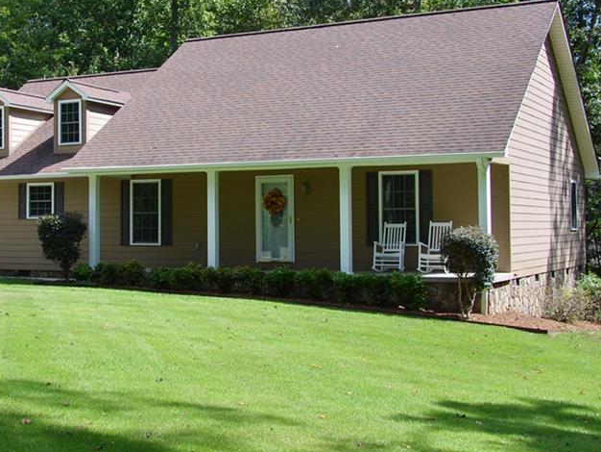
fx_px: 1021
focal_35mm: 59
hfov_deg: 32.4
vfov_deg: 24.9
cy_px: 182
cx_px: 177
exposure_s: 1/250
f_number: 8
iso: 180
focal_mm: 25
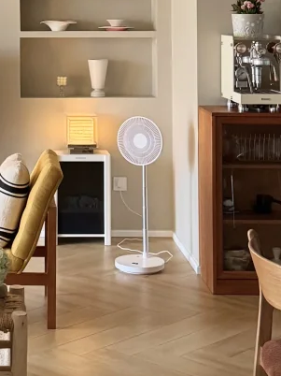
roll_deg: +0.1
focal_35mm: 86
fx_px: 932
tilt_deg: -0.5
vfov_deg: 22.2
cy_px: 29
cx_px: 45
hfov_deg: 17.0
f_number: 1.78
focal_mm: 6.76
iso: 640
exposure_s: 1/60
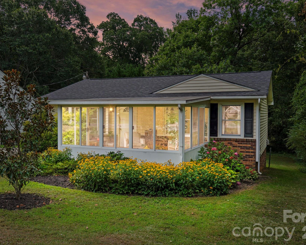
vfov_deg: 43.4
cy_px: 122
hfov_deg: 52.8
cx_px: 156
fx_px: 308
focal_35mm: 34
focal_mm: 20
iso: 100
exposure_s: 1/160
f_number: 5
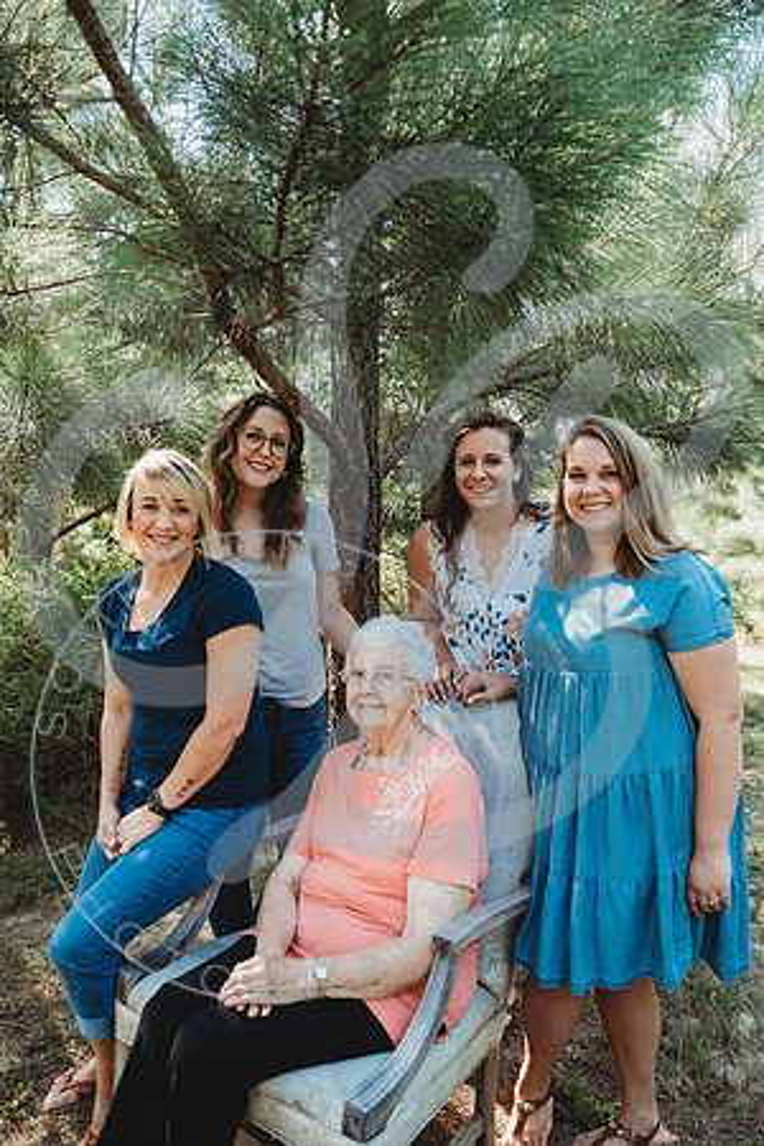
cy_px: 573
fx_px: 891
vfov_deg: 65.5
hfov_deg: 46.4
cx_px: 382
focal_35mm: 28
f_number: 5
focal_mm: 28
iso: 200
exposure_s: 1/125
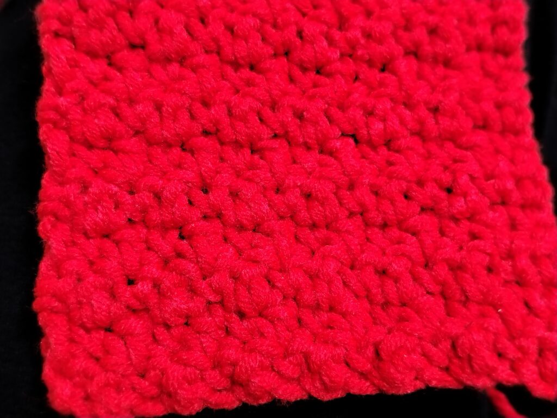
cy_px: 209
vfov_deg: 30.3
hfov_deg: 39.6
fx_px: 773
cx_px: 278
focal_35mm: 48
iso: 400
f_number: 1.75
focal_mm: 5.25
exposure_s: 1/33
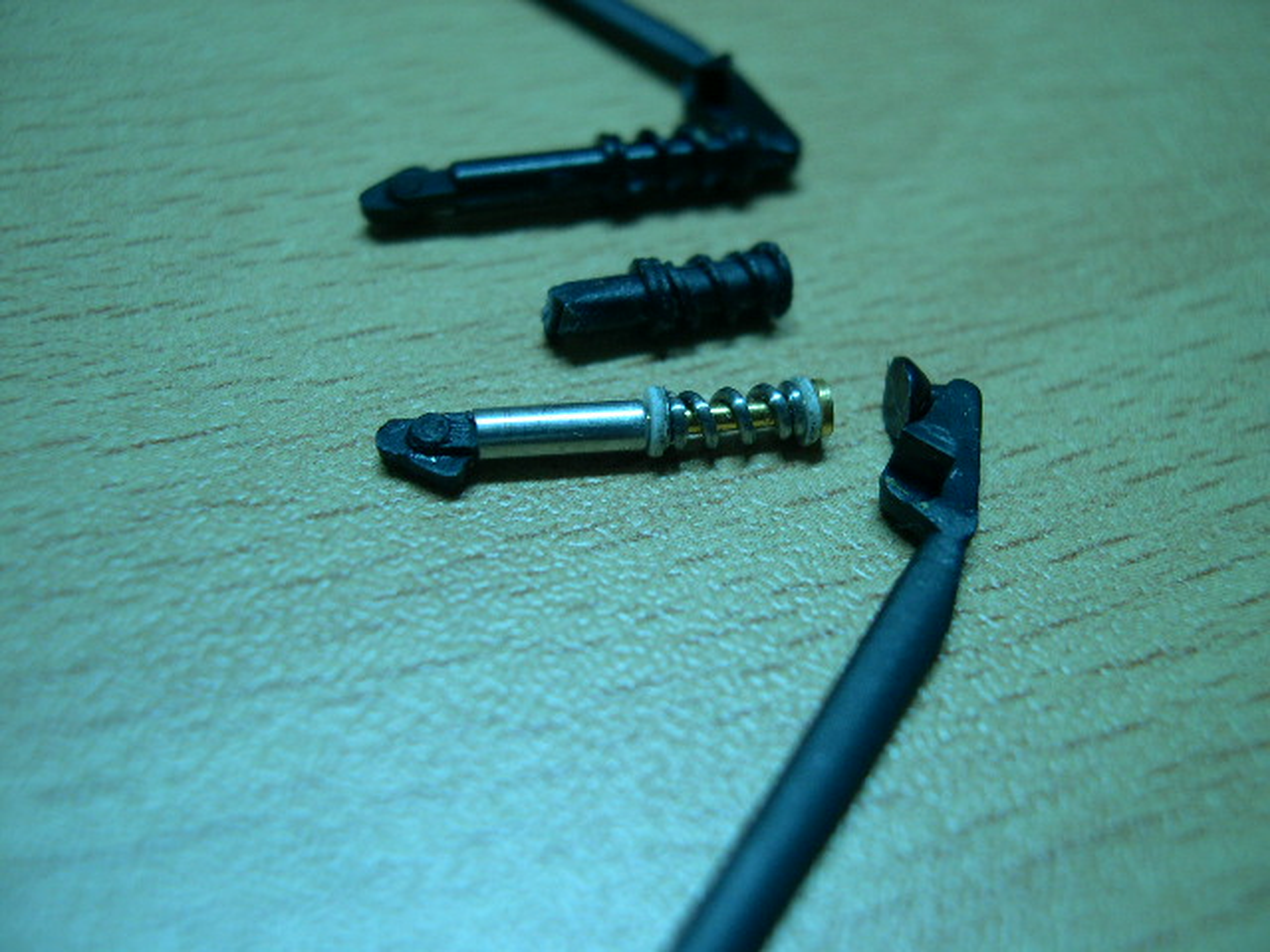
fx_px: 1394
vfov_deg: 37.7
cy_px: 476
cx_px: 635
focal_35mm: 38
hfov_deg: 49.0
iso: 100
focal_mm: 8
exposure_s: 1/10.5
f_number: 2.8
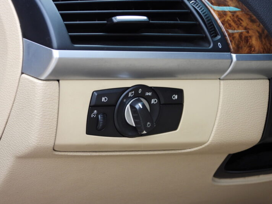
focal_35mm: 115
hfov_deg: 17.1
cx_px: 136
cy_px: 102
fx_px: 904
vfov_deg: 12.9
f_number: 4
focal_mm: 20.7
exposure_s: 1/60
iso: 160
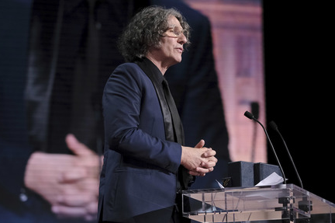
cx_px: 172
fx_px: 1311
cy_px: 110
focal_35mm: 141
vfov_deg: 9.7
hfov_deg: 14.6
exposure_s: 1/400
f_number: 2
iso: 1600
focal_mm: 90
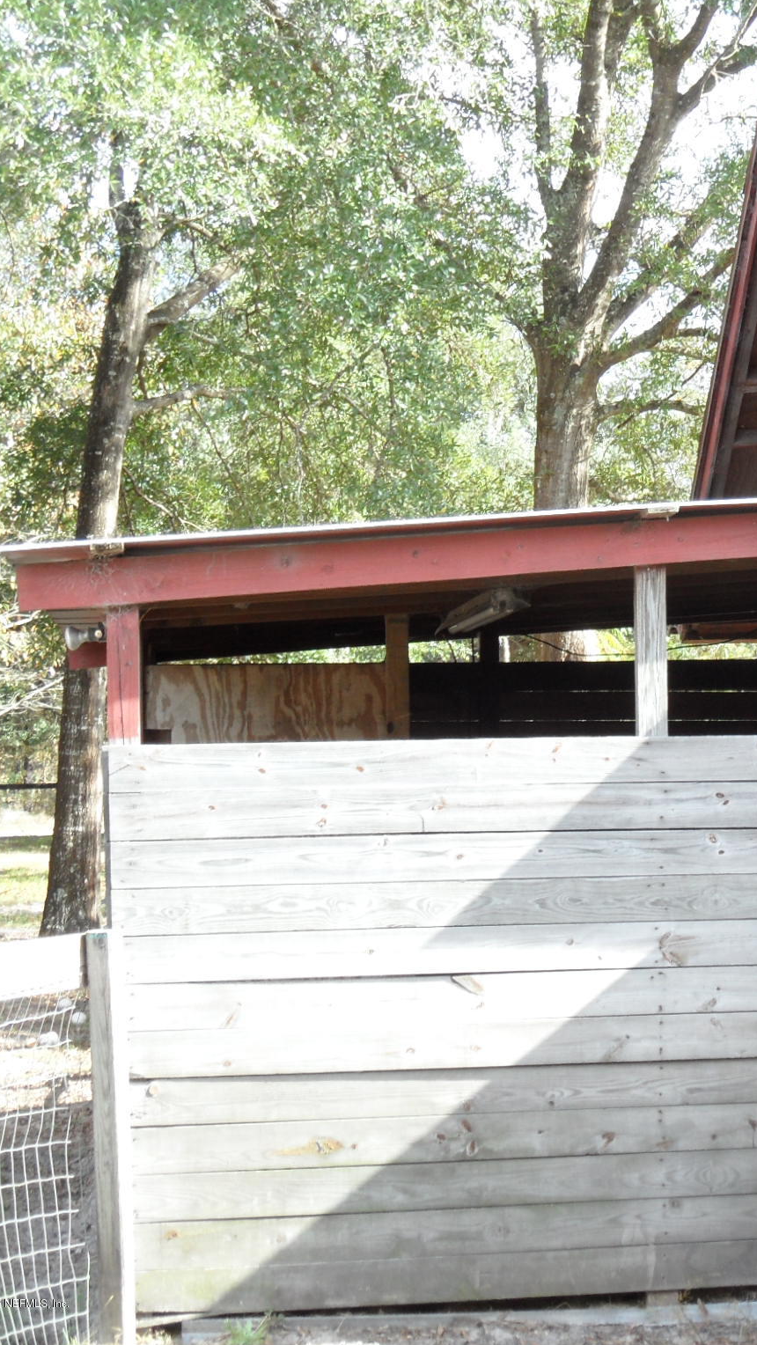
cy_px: 672
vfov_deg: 29.0
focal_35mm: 73
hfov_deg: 16.0
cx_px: 865
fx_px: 2604
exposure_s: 1/90
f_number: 3.8
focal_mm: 8.2
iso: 100
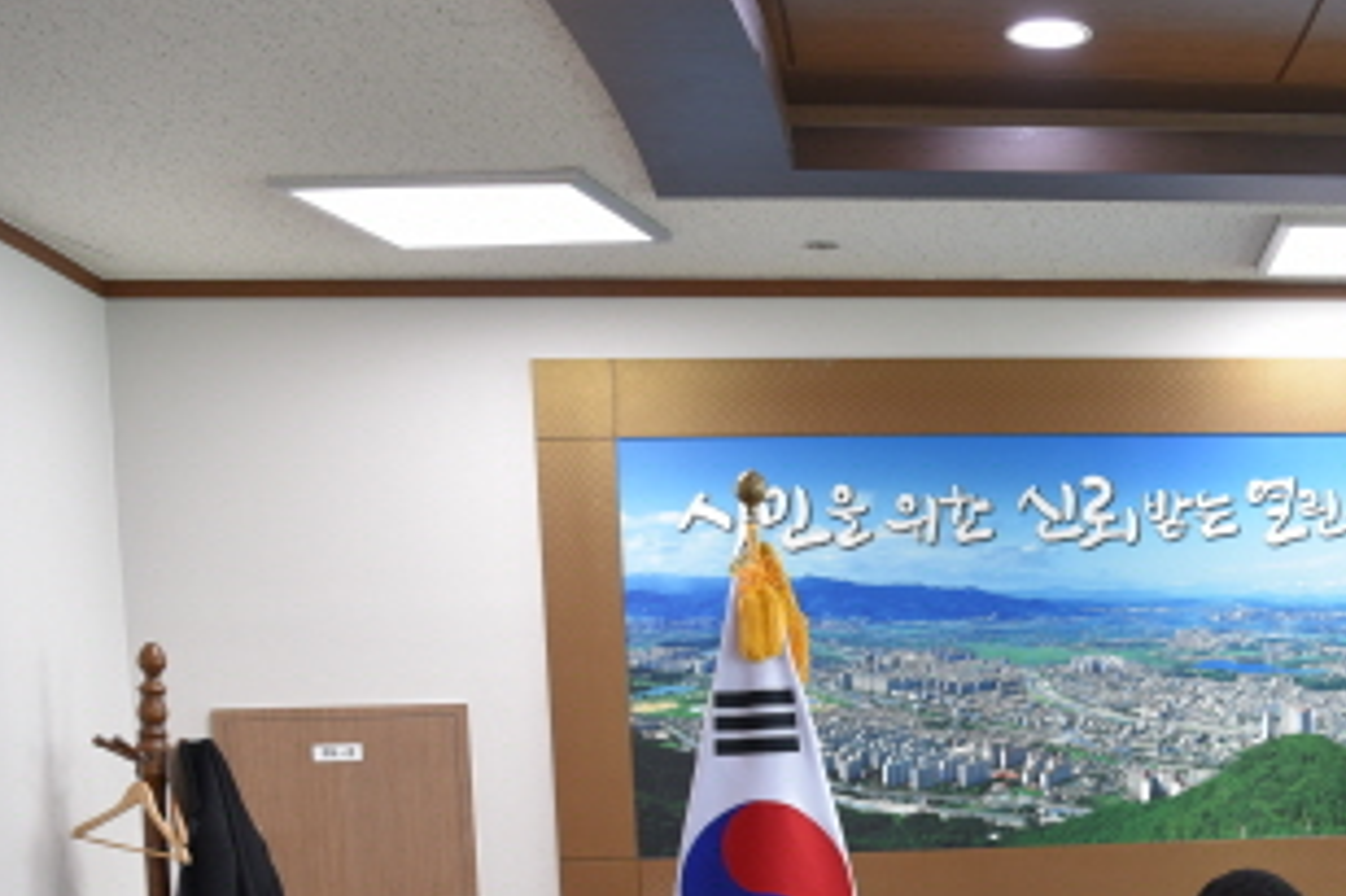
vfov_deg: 19.7
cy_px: 992
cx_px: 1333
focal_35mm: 66
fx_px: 2466
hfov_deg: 28.7
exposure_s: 1/80
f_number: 4.5
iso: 400
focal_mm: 29
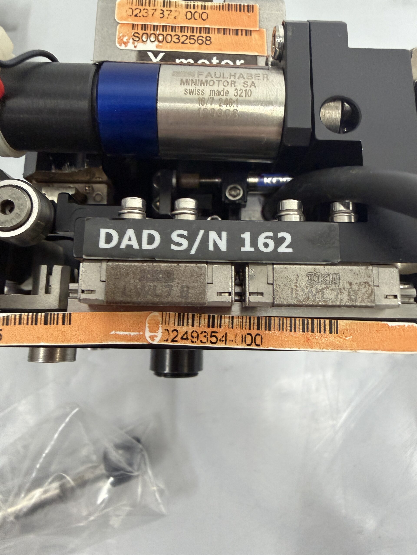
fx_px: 385
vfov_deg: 71.6
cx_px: 208
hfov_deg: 56.8
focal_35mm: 24
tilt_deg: -77.9
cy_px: 278
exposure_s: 1/50
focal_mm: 2.22
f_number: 2.2
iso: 500
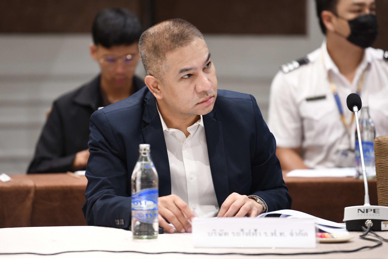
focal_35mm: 200
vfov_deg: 6.9
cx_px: 194
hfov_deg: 10.3
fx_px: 2155
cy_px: 130
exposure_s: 1/100
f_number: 2.8
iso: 1250
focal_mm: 200
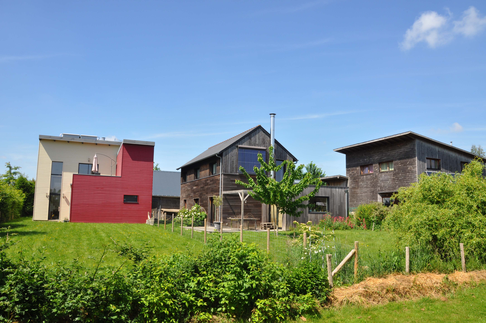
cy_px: 162
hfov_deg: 67.4
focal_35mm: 27
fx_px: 364
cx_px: 243
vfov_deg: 47.8
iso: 200
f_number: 13
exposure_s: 1/160
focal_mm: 18
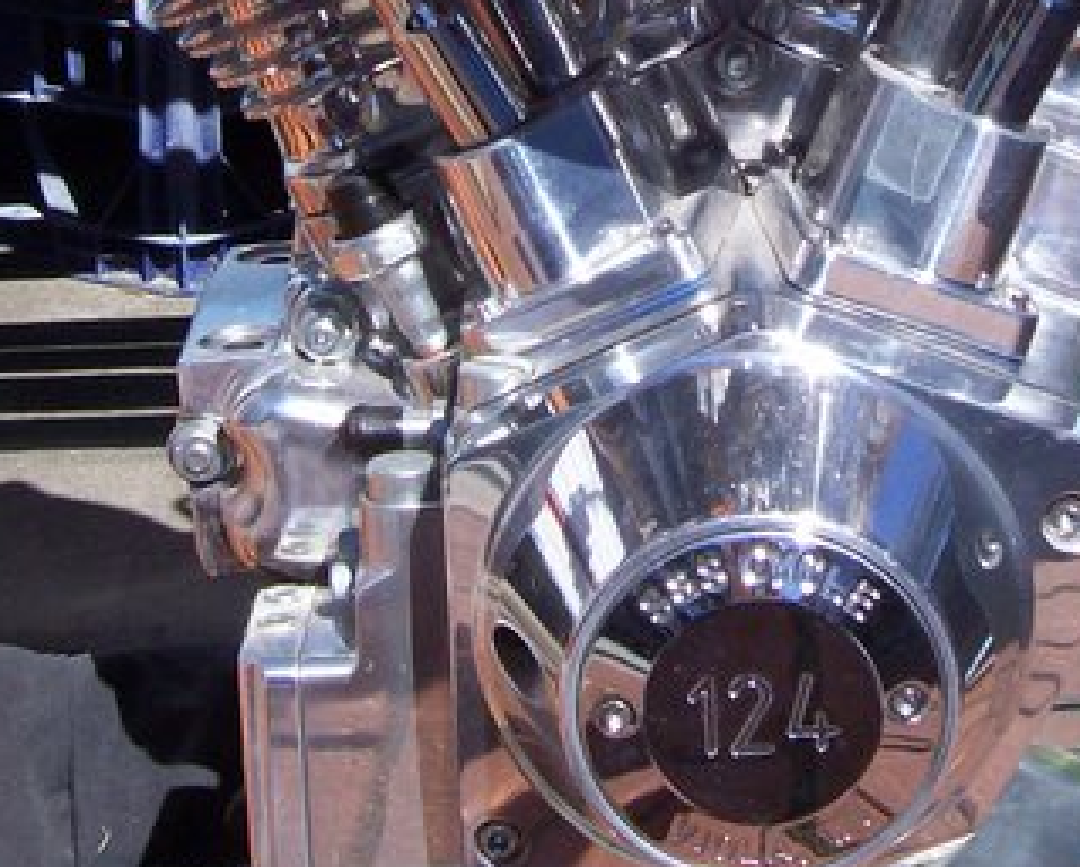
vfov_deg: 13.7
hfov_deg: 17.4
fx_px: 3520
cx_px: 694
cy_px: -81
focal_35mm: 110
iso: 80
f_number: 5.4
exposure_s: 1/559
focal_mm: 7.6
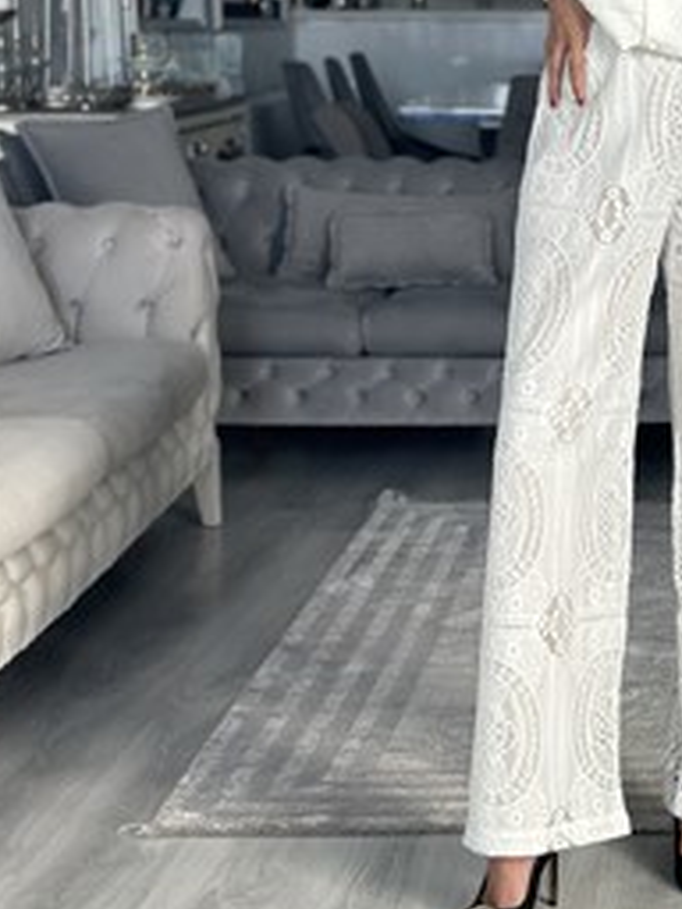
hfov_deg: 15.3
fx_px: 2496
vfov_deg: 20.4
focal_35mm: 95
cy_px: 199
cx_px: 650
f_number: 1.78
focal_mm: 6.86
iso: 80
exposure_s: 1/220
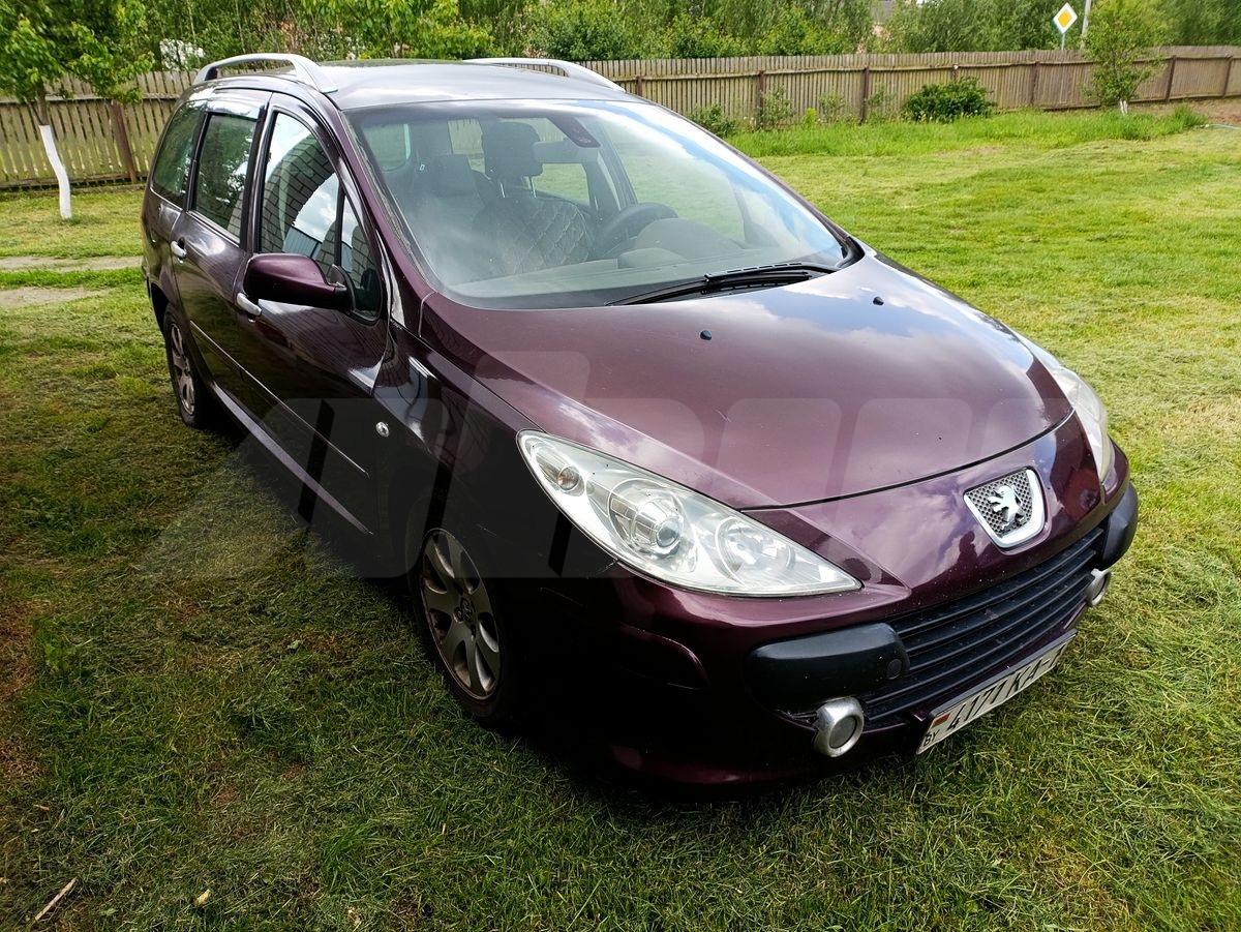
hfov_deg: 69.4
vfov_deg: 54.9
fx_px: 897
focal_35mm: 25
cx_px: 620
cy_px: 466
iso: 50
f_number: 1.7
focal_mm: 4.71
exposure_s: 1/133
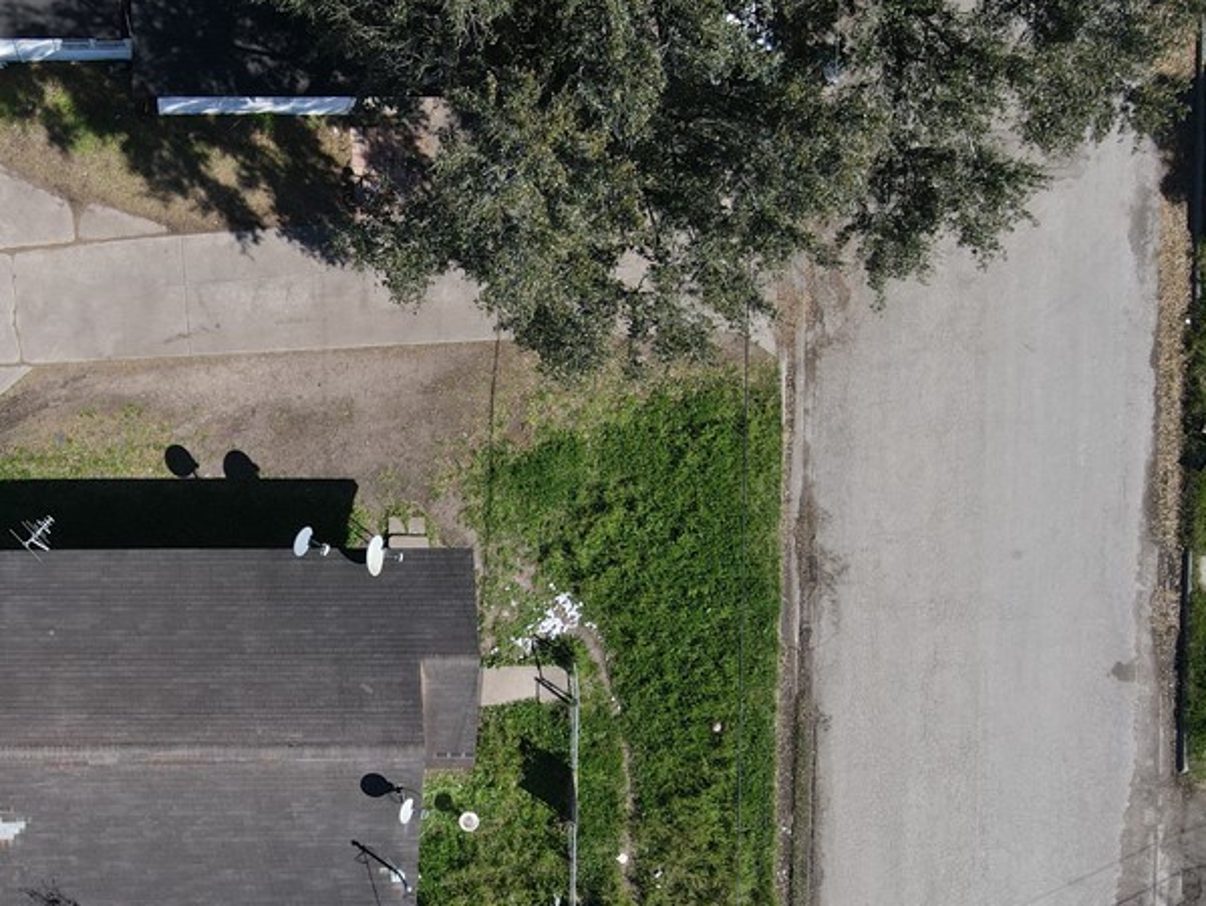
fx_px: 1429
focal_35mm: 41
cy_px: 681
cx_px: 177
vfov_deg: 34.4
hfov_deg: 42.8
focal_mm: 4.5
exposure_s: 1/640
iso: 100
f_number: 2.8
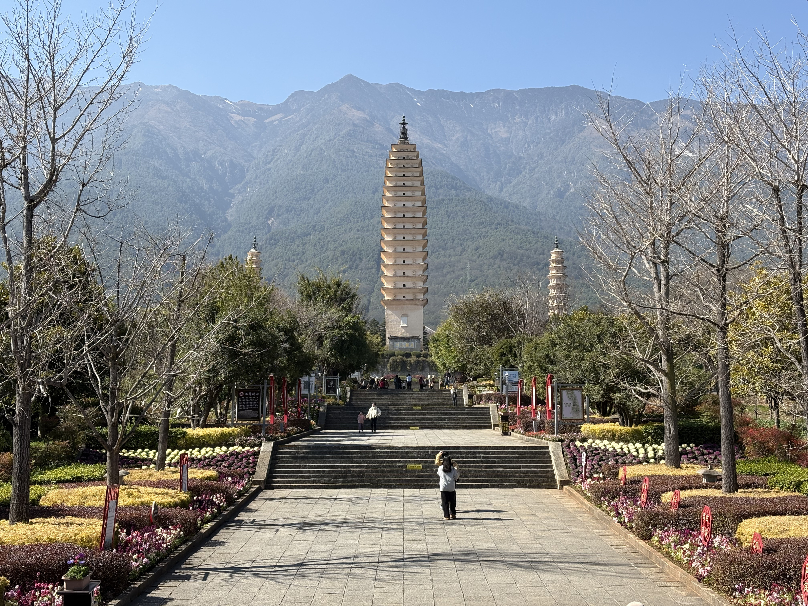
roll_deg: +0.6
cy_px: 303
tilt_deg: +6.7
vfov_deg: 28.0
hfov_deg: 36.8
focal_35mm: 52
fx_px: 1214
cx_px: 404
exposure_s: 1/1799
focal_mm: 5.96
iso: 32
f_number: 1.6
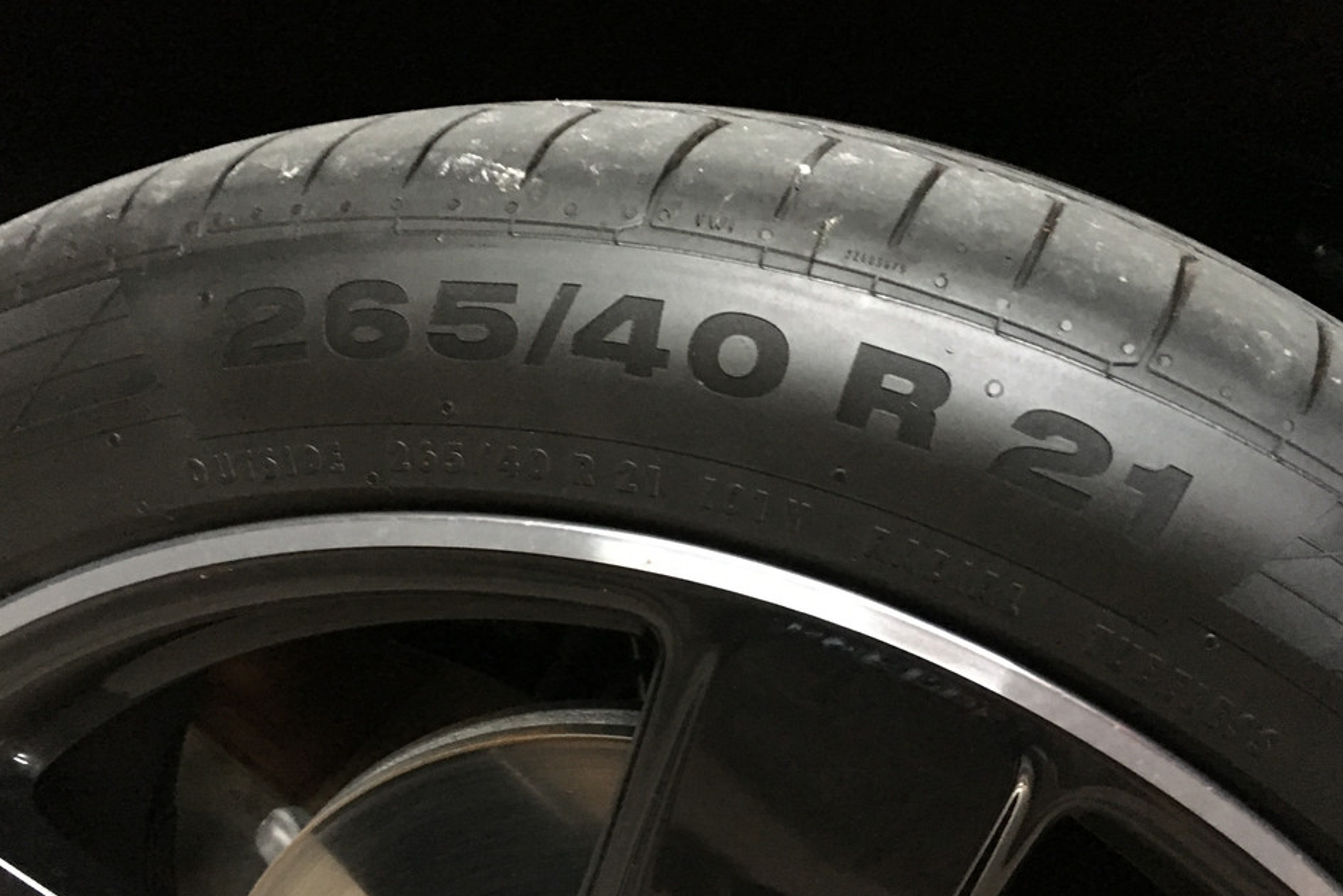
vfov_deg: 38.8
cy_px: 504
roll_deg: -38.1
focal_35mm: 34
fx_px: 1268
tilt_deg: -22.0
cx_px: 678
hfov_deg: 55.8
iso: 320
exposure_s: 1/17
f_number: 2.2
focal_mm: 4.15
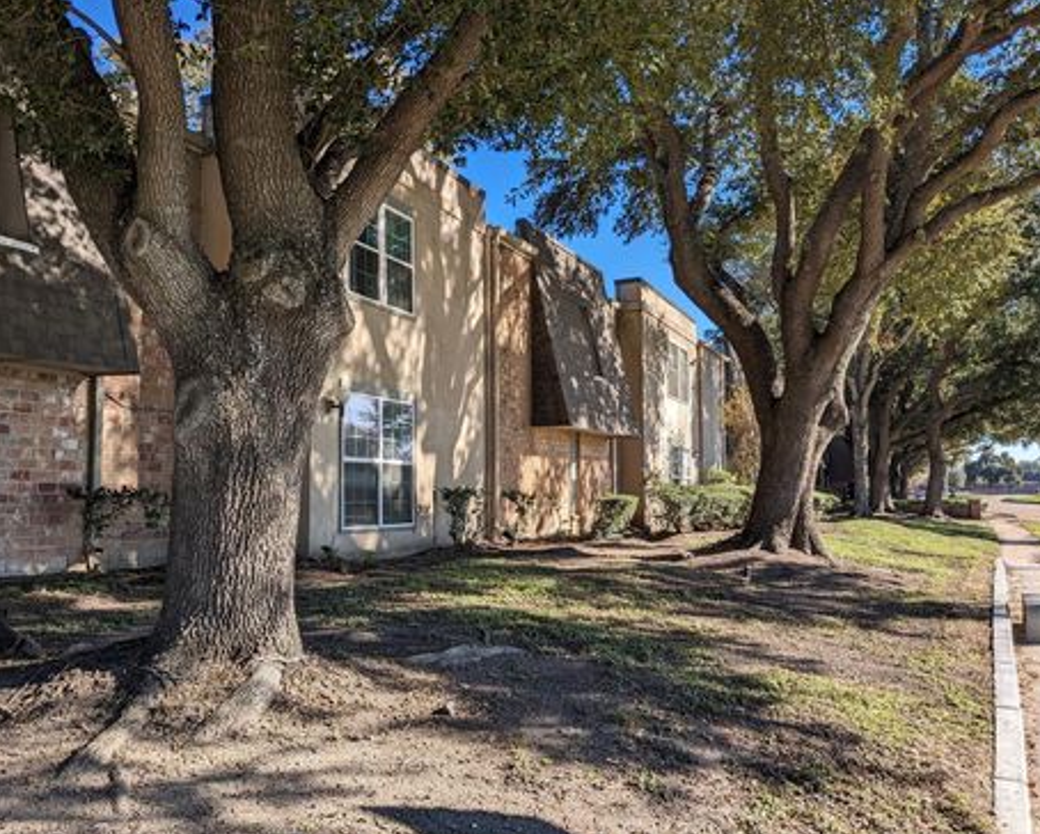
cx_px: 490
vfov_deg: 50.0
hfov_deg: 60.4
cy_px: 416
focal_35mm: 29
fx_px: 893
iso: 54
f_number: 1.73
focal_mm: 4.38
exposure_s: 1/2128
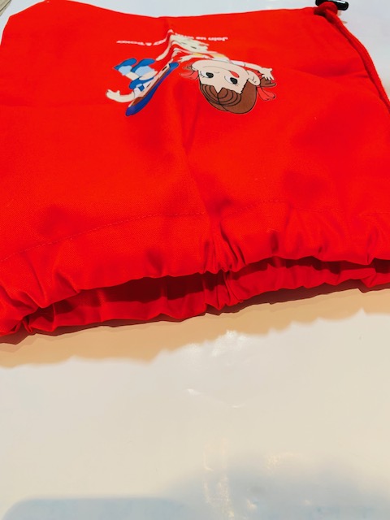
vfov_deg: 67.3
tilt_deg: -51.7
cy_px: 260
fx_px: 391
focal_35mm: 26
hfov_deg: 53.1
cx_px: 195
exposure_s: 1/50
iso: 125
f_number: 1.8
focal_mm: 4.25
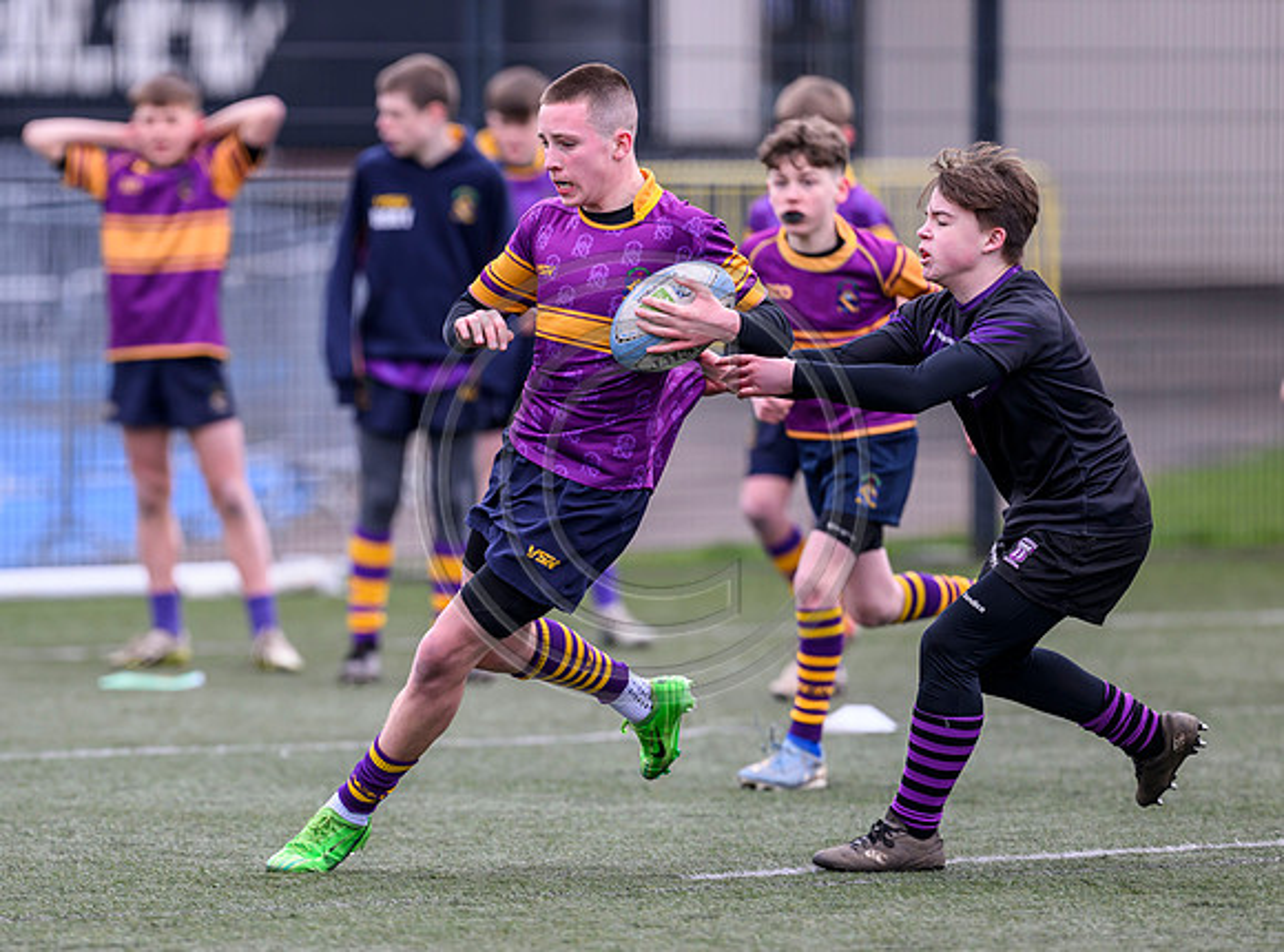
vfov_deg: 2.8
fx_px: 19366
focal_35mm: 524
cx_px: 528
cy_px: 541
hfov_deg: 3.8
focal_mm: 400
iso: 500
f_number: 3.5
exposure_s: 1/1250
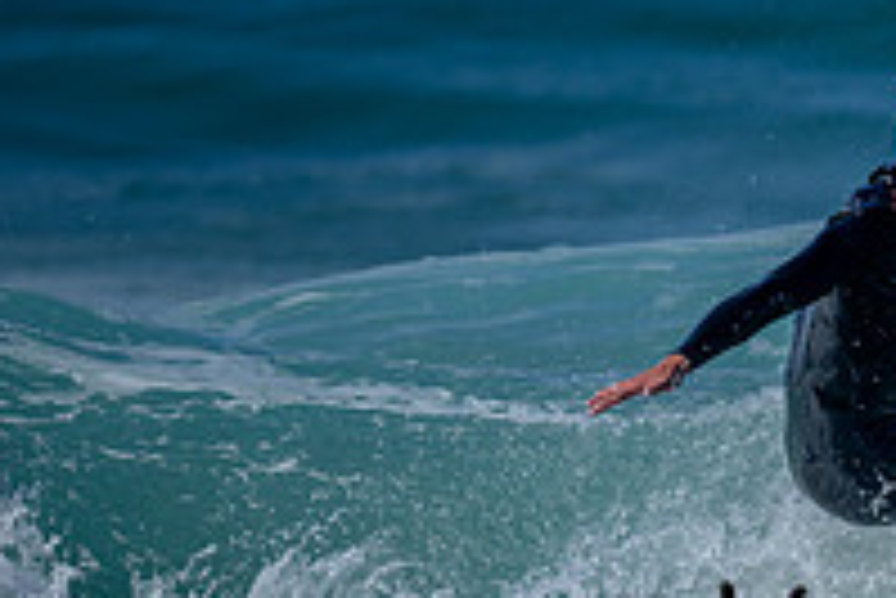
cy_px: 614
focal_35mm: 2336
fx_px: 58181
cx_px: 1184
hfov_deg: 0.9
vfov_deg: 0.6
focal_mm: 800
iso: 220
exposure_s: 1/2500
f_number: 6.3
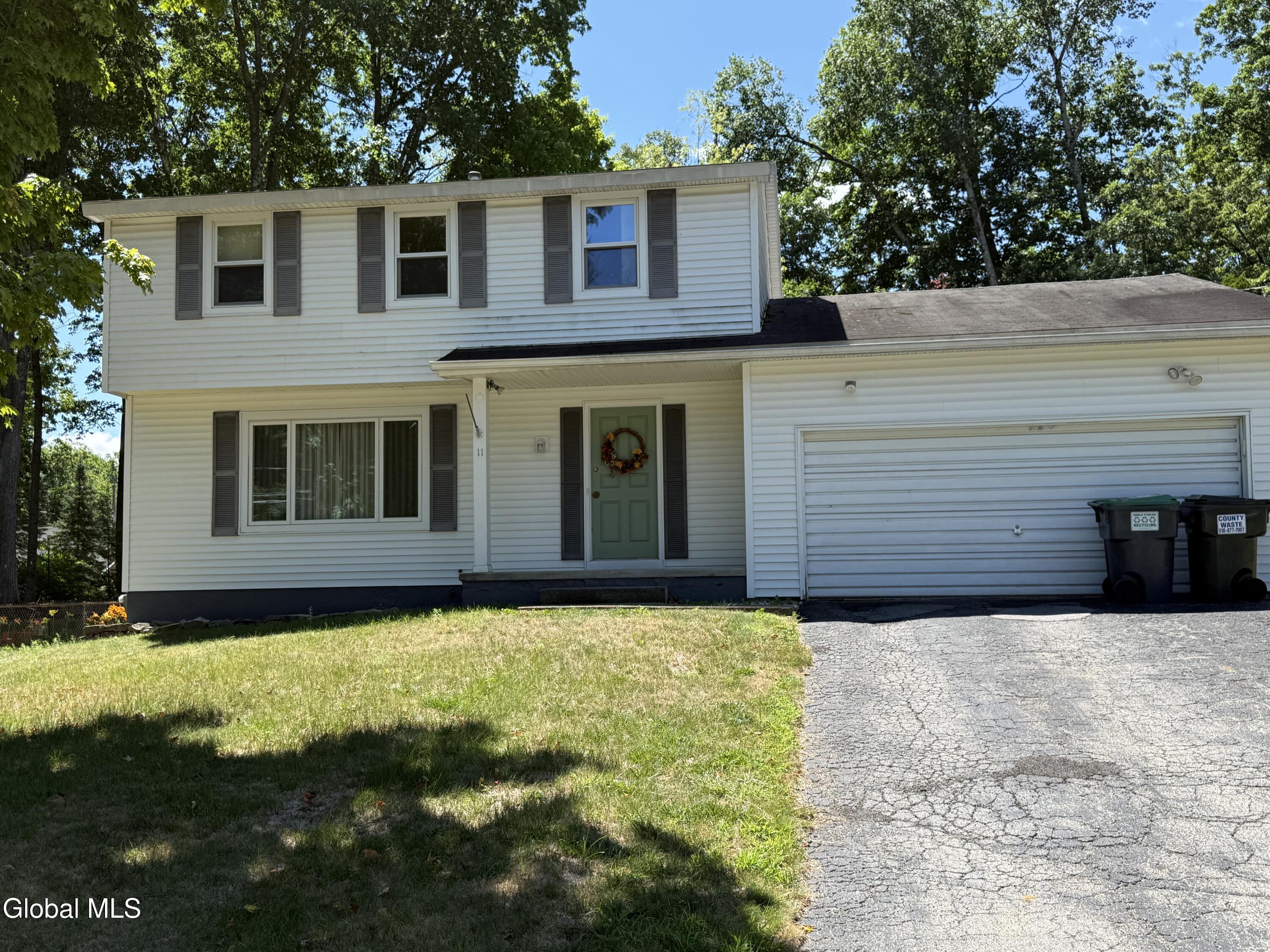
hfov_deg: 52.6
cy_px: 476
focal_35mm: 35
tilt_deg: +5.6
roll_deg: +0.5
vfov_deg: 40.7
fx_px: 1284
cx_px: 635
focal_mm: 6.76
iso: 80
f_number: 1.78
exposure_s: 1/2370
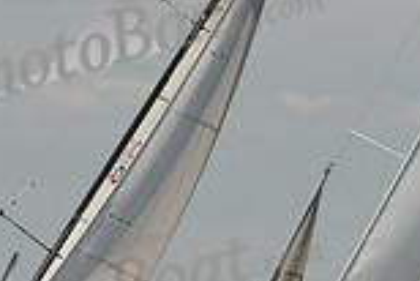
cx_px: 466
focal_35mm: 1056
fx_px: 12331
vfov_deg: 1.3
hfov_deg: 2.0
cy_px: 394
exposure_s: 1/1000
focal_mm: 280
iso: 250
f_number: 7.1
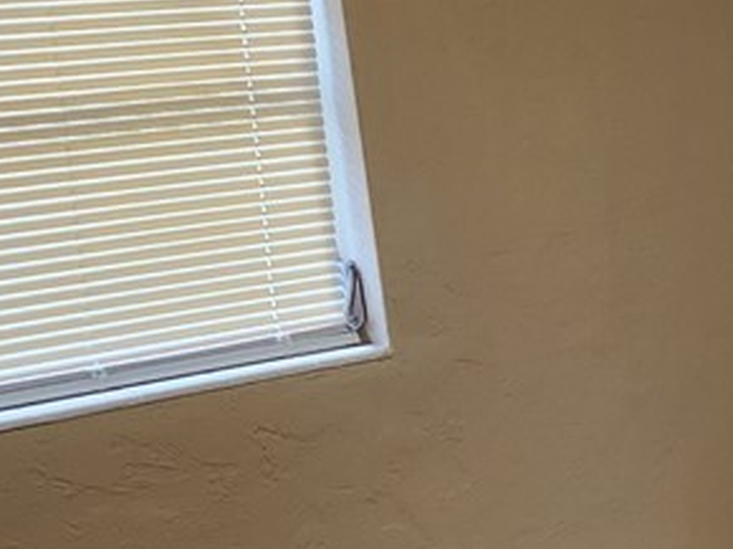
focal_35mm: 127
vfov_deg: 11.5
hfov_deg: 13.3
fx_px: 2687
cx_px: 1474
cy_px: 582
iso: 125
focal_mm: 5.4
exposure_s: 1/120
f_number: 1.8
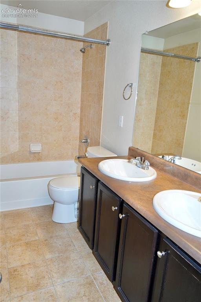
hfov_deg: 47.9
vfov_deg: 67.4
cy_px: 151
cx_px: 100
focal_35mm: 27
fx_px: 226
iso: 800
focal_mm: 18
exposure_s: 1/100
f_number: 4
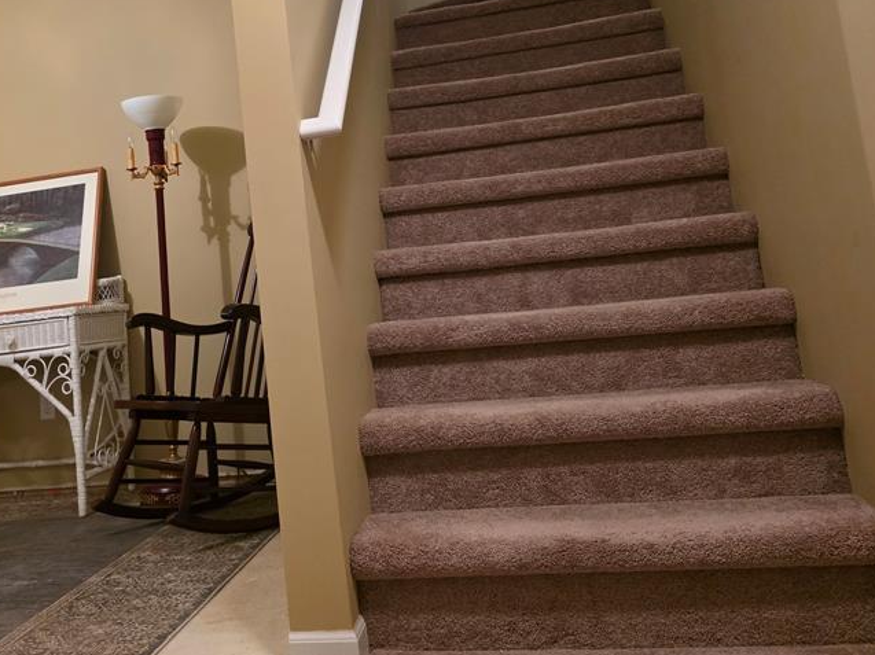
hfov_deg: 49.5
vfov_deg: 37.6
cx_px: 312
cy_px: 159
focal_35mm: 37
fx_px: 935
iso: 1600
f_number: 1.7
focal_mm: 6.3
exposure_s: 1/120
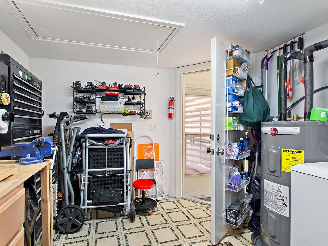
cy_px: 123
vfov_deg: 74.7
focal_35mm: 17
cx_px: 145
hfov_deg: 90.6
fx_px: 161
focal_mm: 10
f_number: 4.5
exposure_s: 1/8
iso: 400
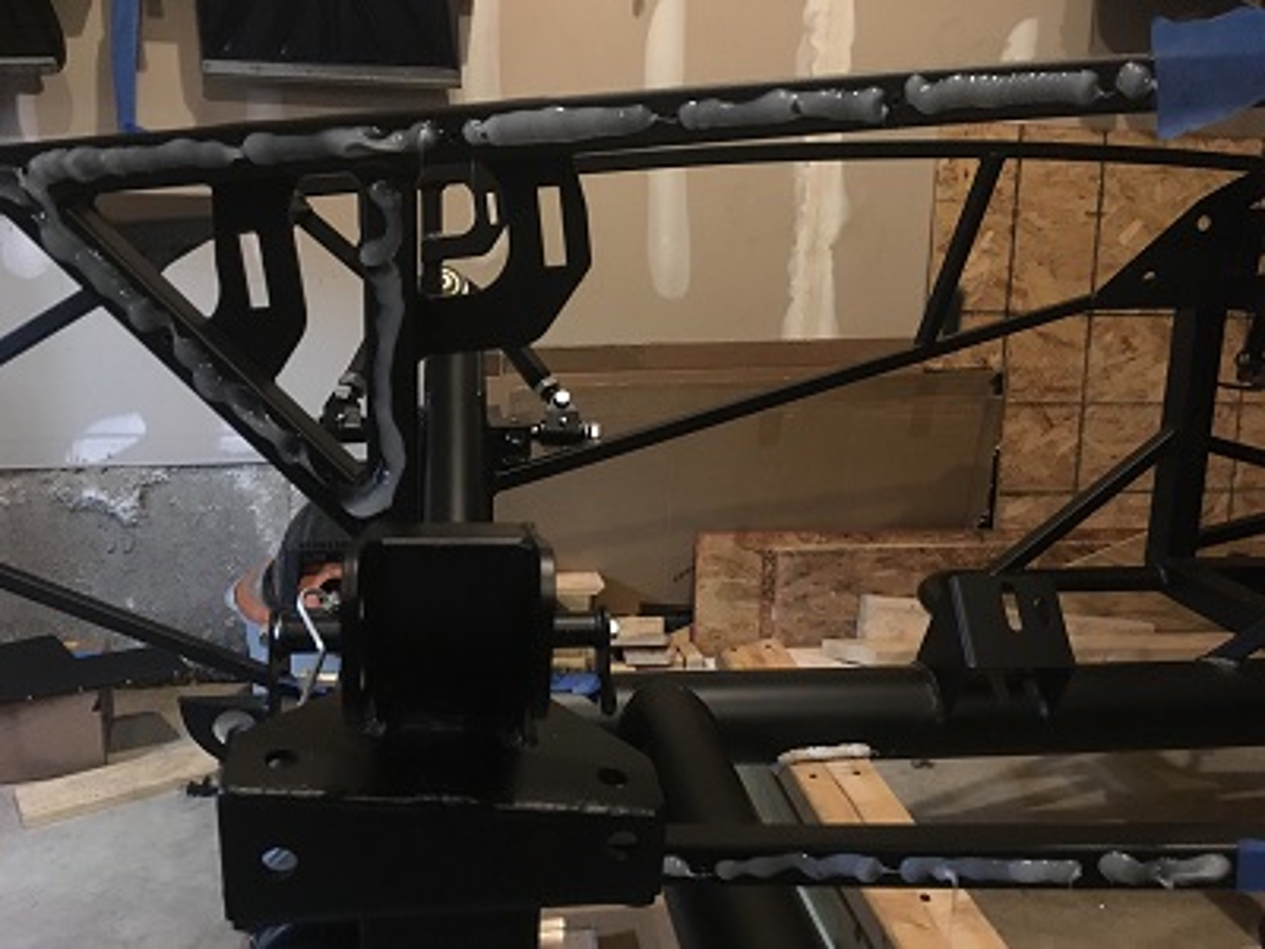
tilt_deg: -13.9
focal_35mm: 29
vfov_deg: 48.2
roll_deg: -1.9
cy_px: 474
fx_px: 1060
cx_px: 632
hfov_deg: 61.7
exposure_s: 1/15
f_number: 2.2
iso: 500
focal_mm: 4.15
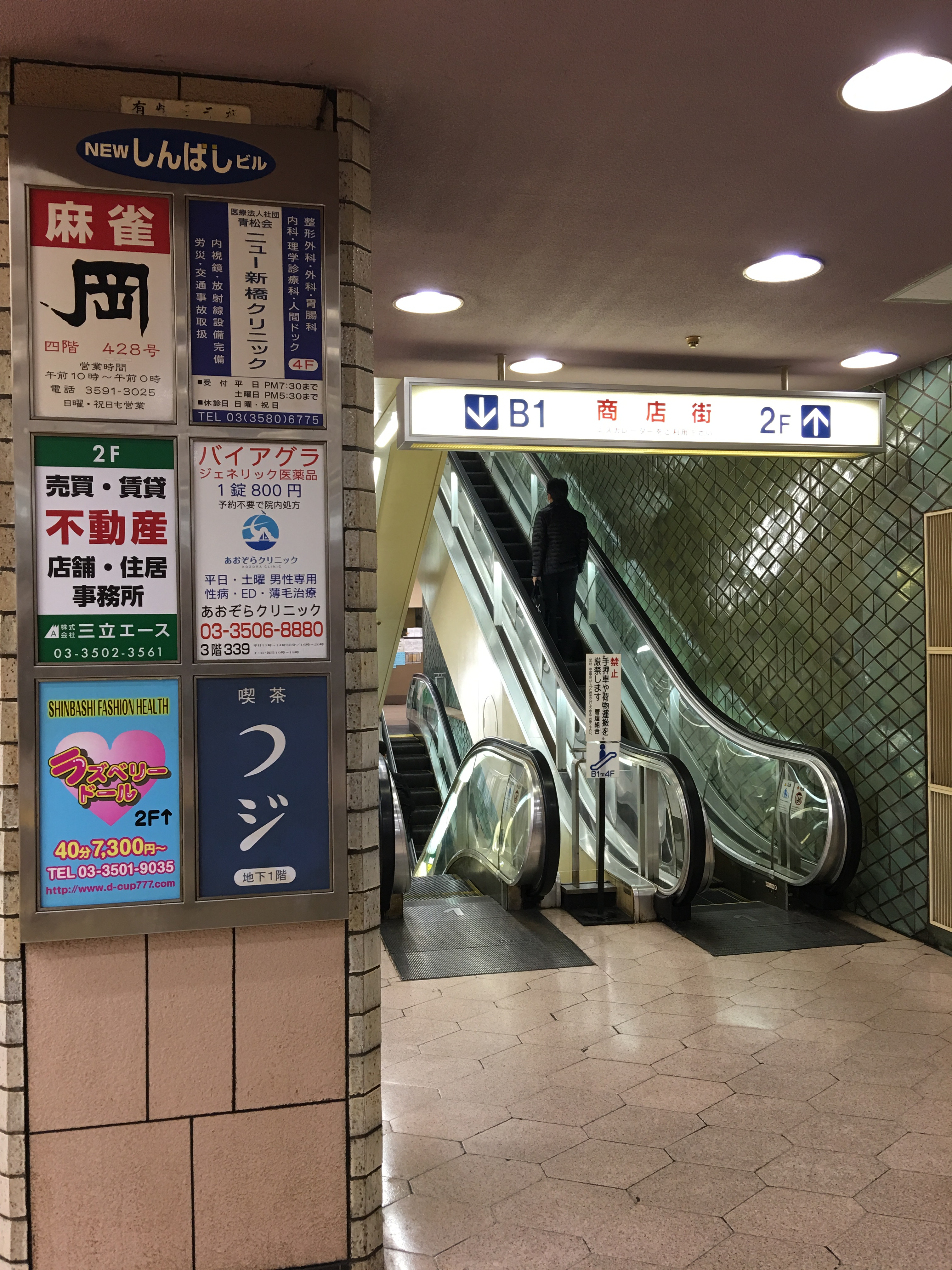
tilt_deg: +1.0
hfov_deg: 48.2
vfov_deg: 61.7
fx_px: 1063
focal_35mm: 29
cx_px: 476
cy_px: 635
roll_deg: +0.7
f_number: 2.2
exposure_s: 1/15
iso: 32
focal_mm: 4.15
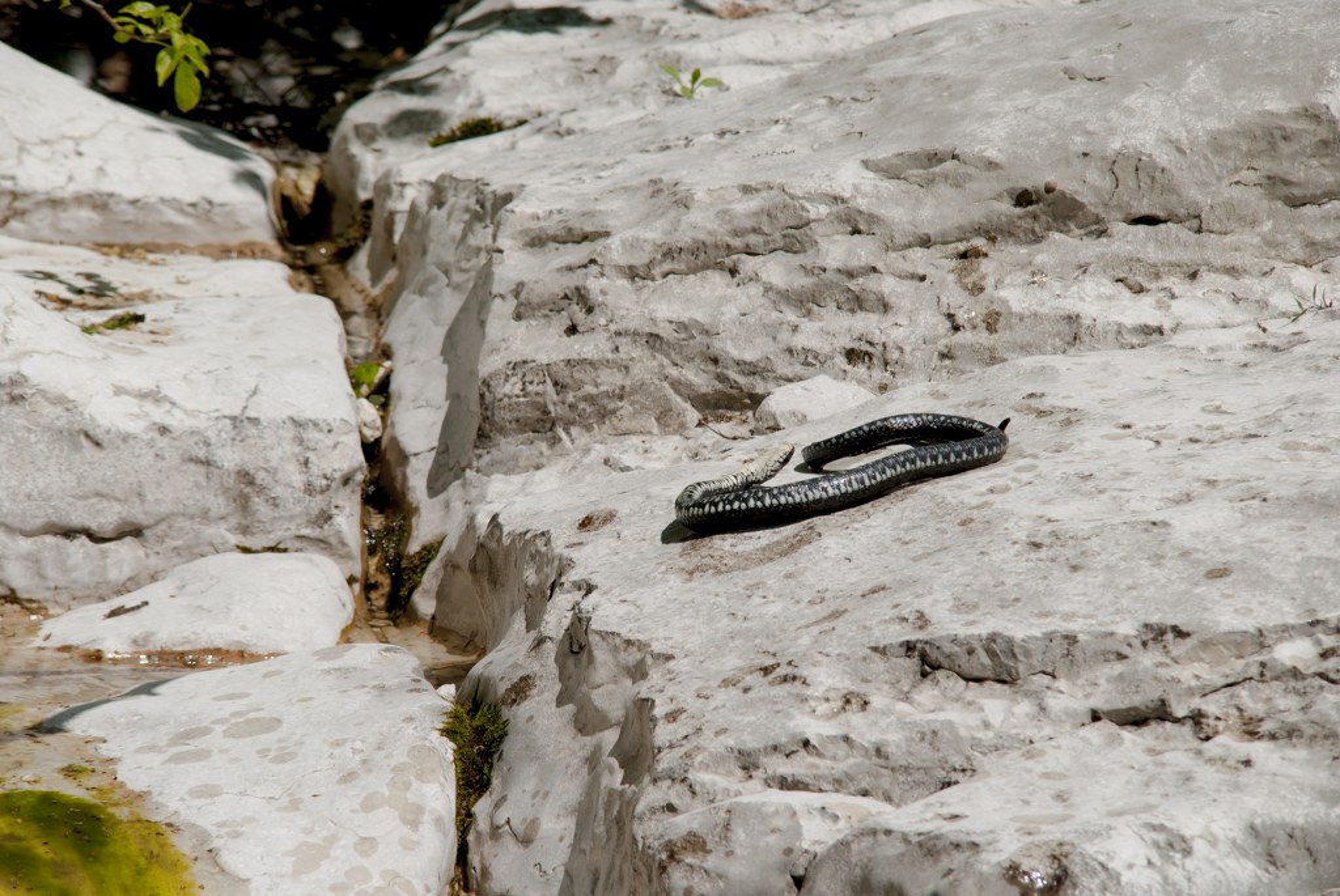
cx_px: 670
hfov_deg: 9.1
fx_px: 8383
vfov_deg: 6.1
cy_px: 448
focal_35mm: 225
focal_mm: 150
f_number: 8
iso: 100
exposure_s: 1/400
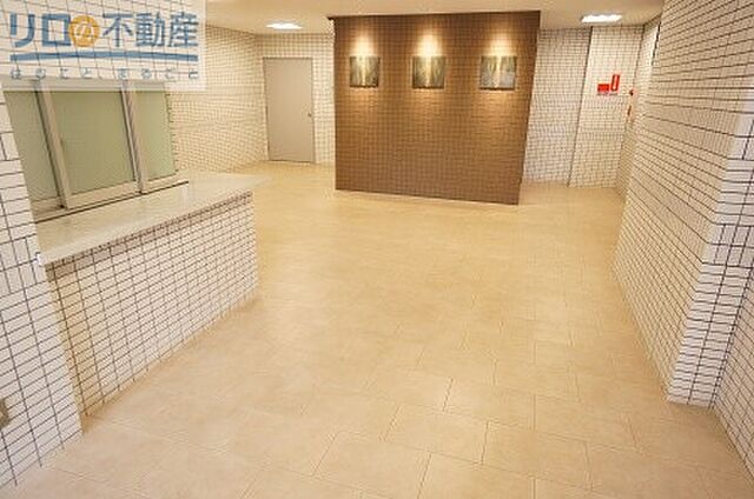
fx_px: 470
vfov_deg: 55.9
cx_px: 377
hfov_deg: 77.4
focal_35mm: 22
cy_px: 250
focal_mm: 15
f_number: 4
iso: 400
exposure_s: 1/60
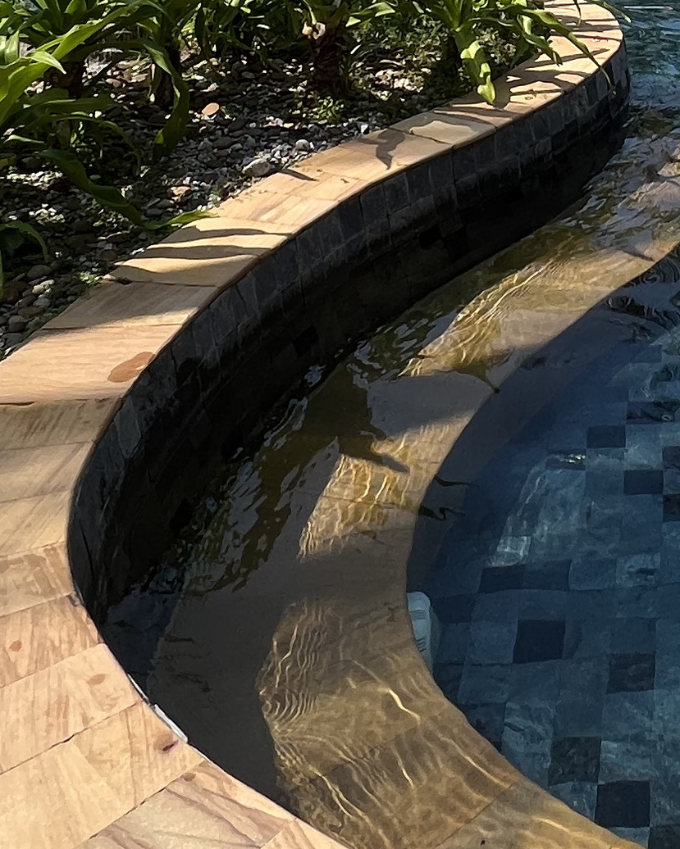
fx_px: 1232
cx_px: 824
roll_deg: +0.9
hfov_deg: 27.1
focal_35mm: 49
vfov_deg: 30.4
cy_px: -245
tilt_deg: -1.6
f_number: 1.8
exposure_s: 1/1357
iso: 32
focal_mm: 1.57
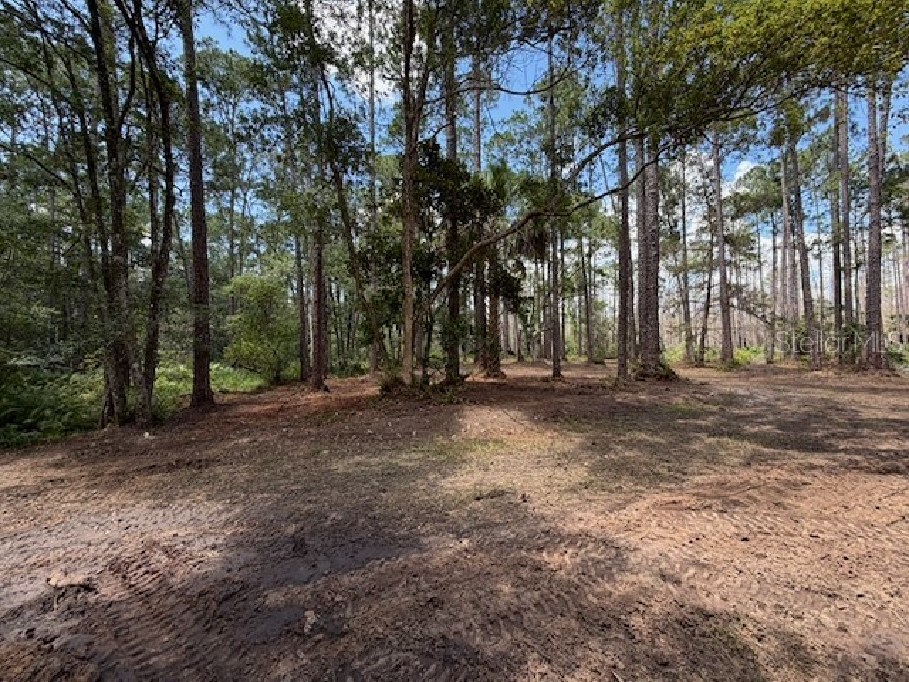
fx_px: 368
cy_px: 341
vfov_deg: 85.7
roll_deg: -0.9
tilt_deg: +1.8
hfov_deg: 102.1
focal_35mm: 14
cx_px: 454
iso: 40
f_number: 2.2
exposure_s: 1/224
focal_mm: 2.22
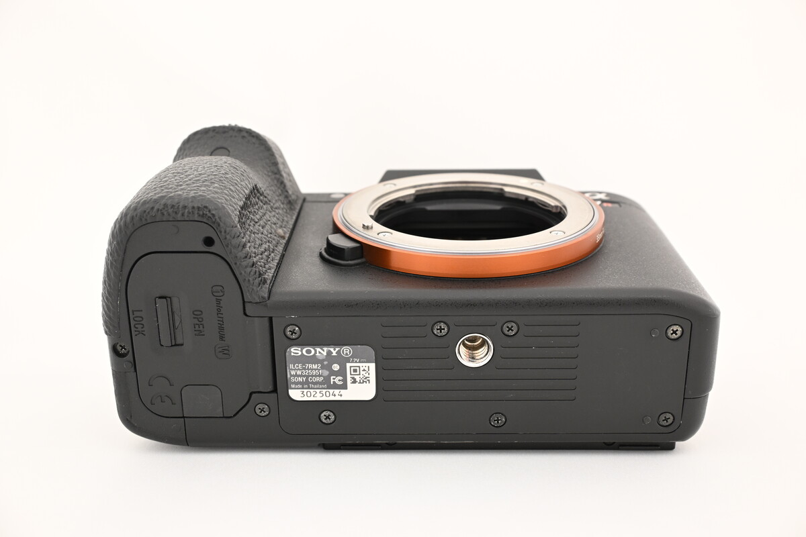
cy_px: 268
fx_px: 890
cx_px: 403
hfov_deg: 48.7
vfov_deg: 33.6
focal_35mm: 40
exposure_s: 1/4
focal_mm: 26.5
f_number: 8
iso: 400
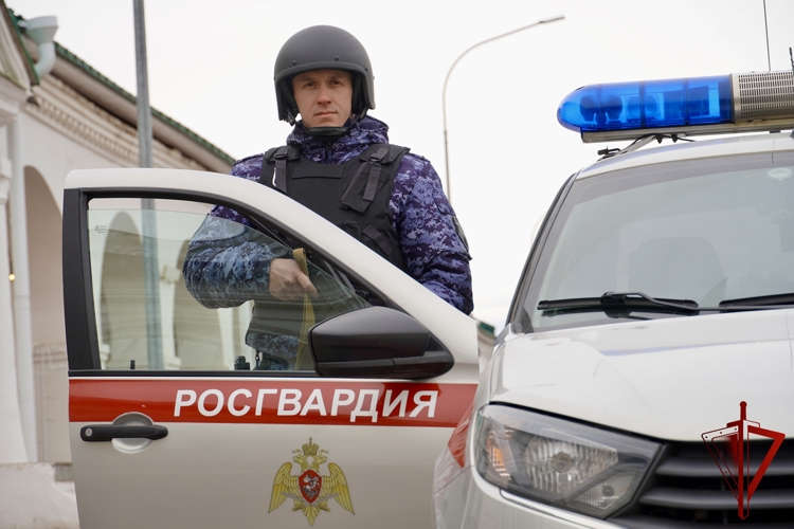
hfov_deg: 17.7
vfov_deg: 11.9
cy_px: 264
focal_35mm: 116
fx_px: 2547
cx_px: 397
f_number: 5.6
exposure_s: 1/160
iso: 100
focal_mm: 77
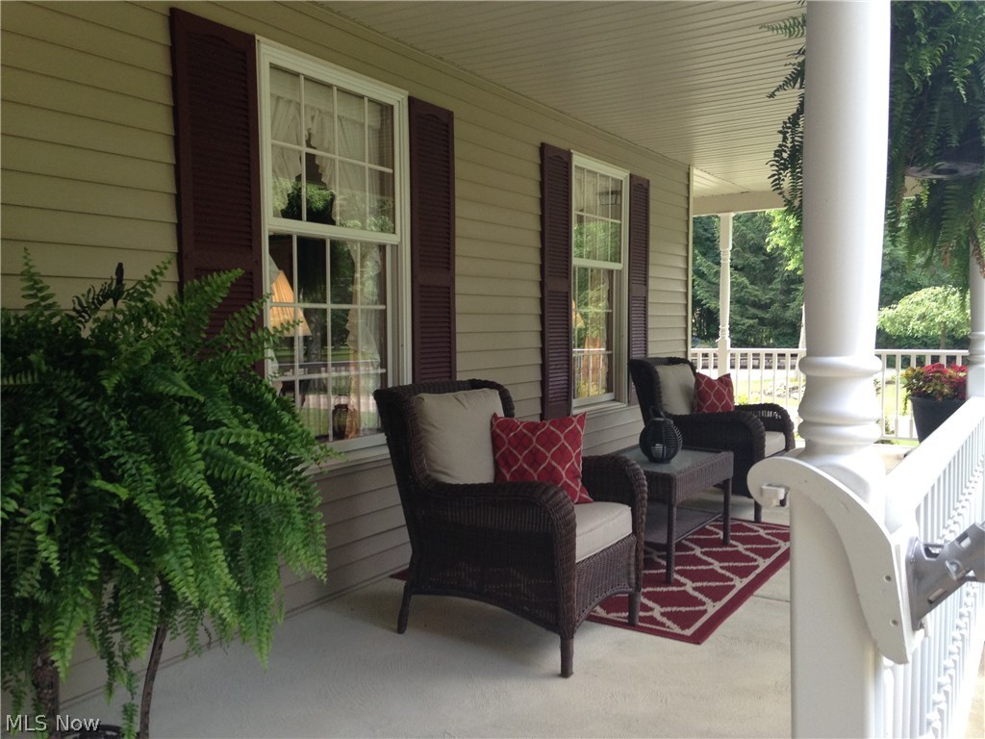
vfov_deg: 42.9
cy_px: 370
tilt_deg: -4.0
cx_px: 492
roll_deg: +2.0
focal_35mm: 33
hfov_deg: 55.4
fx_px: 939
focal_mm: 4.12
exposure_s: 1/120
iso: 80
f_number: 2.4
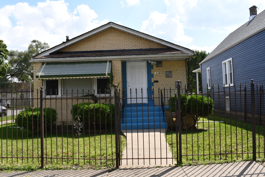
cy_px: 88
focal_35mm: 30
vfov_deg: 43.6
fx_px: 221
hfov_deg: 61.9
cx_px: 132
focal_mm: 20
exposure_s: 1/250
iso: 800
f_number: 25
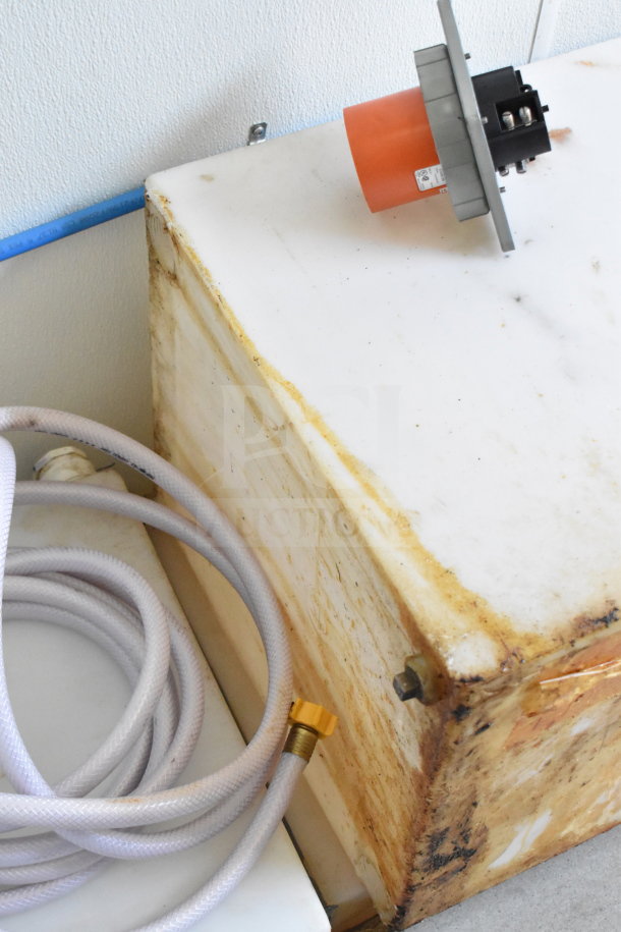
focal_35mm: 57
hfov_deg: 23.8
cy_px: 466
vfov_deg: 35.1
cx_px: 310
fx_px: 1475
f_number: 6.3
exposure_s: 1/160
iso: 6400
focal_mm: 38
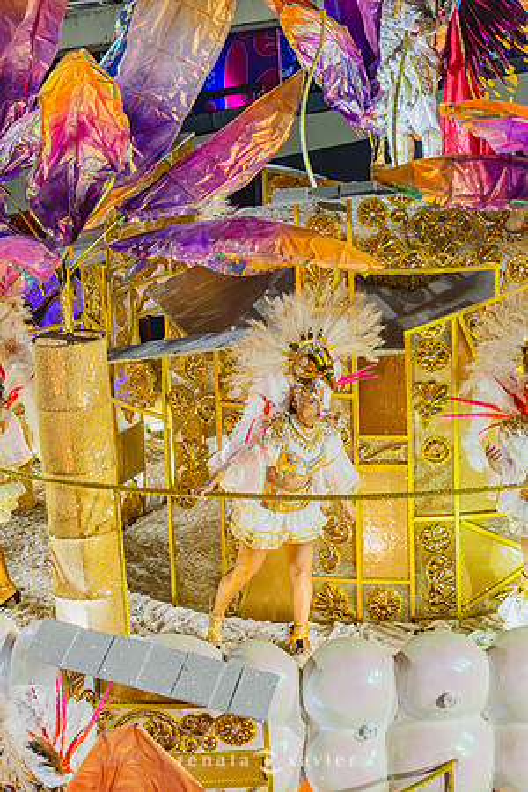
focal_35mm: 110
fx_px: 2420
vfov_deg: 18.6
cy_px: 396
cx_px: 264
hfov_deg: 12.5
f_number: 5
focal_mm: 110
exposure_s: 1/320
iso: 1600
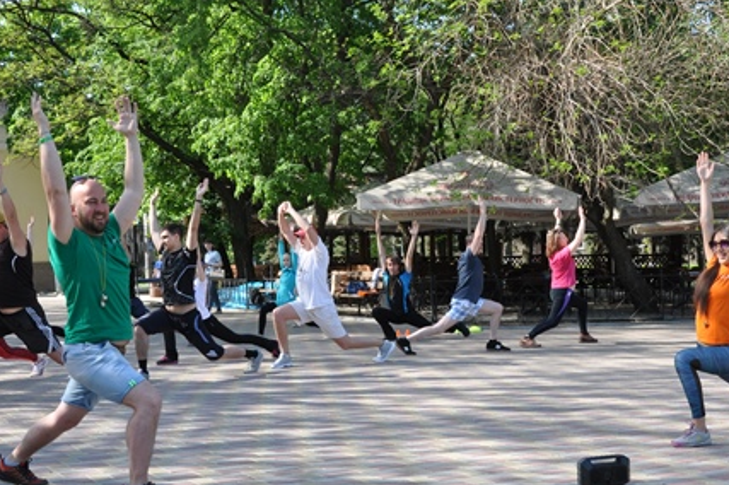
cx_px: 362
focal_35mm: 53
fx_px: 1066
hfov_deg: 37.7
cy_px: 288
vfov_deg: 25.6
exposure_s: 1/100
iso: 200
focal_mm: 25
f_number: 10
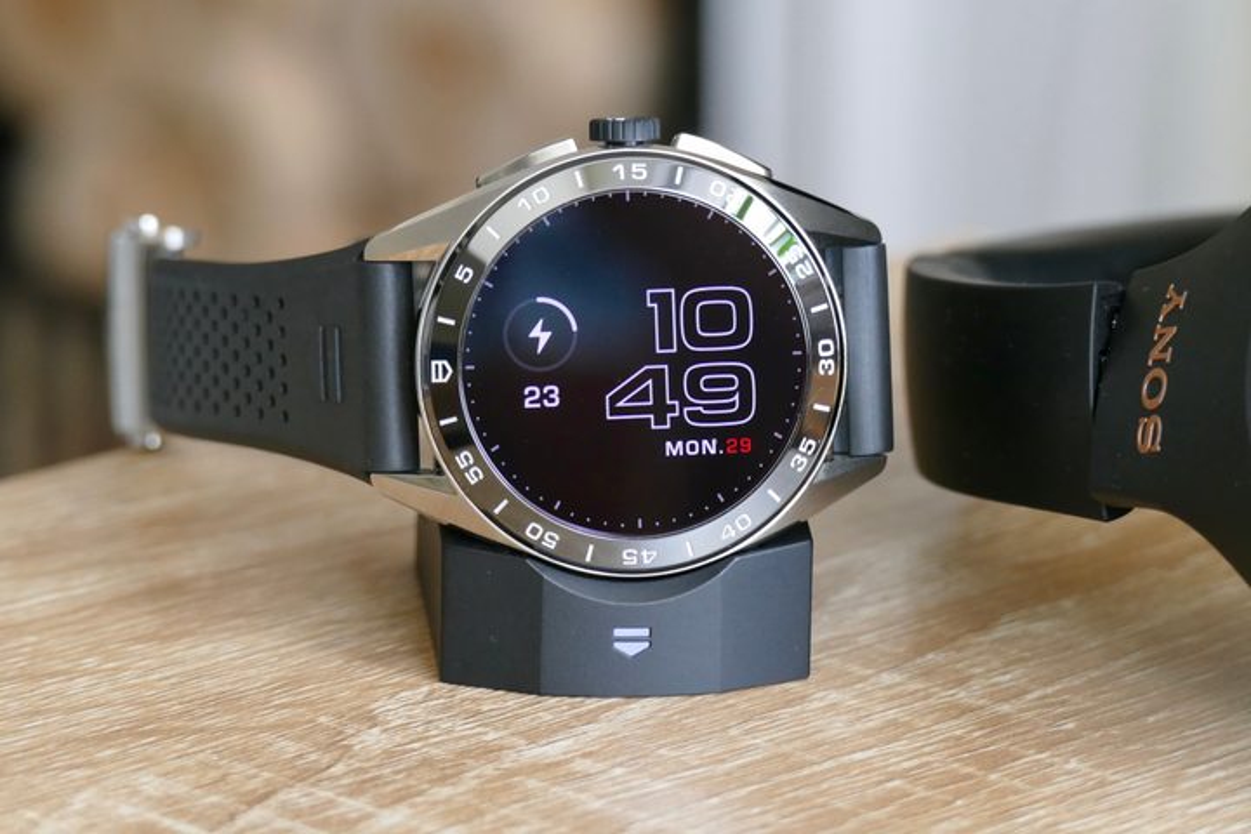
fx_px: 6255
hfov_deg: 11.4
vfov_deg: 7.6
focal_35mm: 180
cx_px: 626
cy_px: 417
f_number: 4.5
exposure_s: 1/100
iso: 640
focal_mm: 65.81
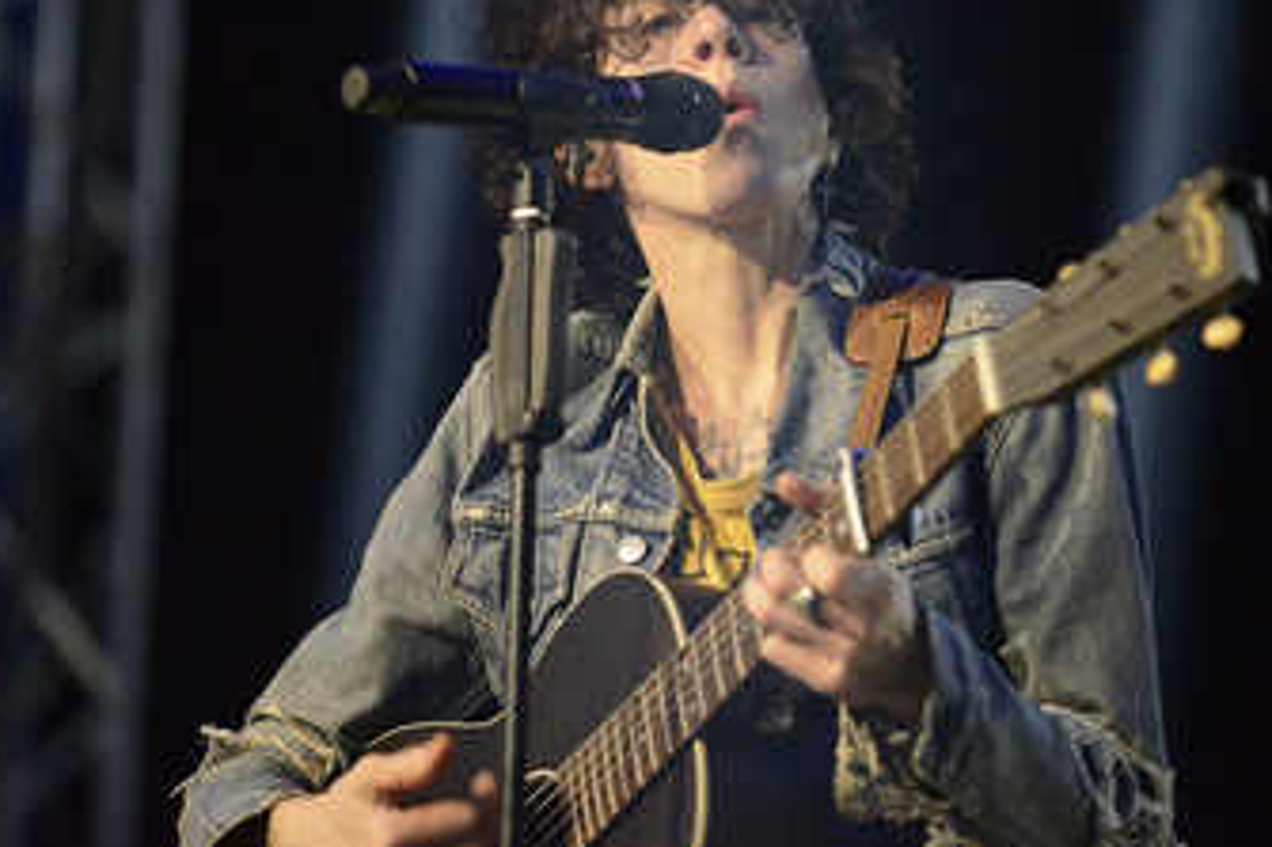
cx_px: 682
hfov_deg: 10.2
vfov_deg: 6.8
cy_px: 289
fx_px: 7133
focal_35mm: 202
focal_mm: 150
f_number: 2.8
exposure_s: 1/320
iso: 6400
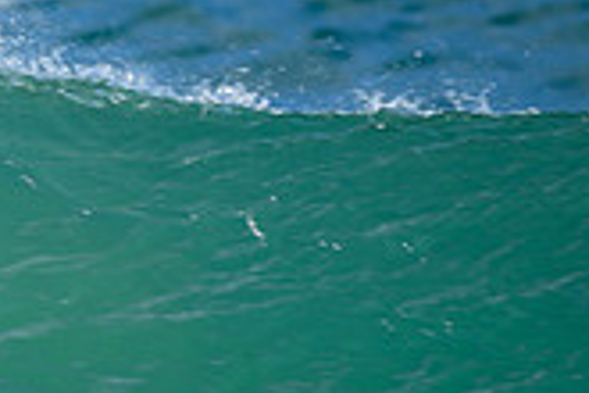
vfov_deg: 0.4
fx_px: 63378
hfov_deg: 0.5
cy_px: 474
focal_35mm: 3874
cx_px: -720
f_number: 6.3
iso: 32
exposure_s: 1/320
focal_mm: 800
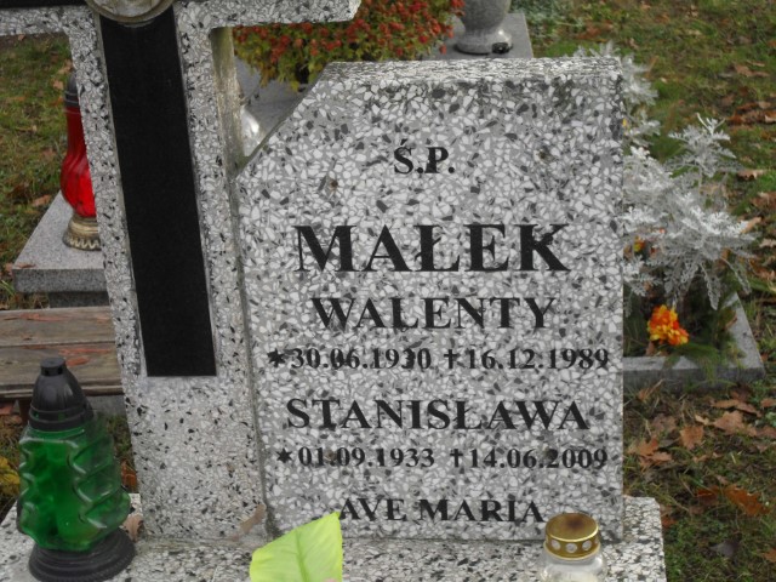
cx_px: 388
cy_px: 291
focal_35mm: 66
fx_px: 1480
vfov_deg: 22.3
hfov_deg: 29.4
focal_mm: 11.7
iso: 100
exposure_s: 1/125
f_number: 4.6
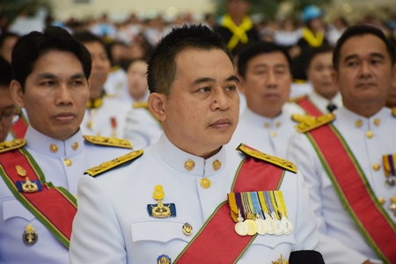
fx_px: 2310
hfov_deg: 9.8
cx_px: 198
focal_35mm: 210
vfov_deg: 6.5
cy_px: 132
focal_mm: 140
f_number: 5.6
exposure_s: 1/80
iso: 320
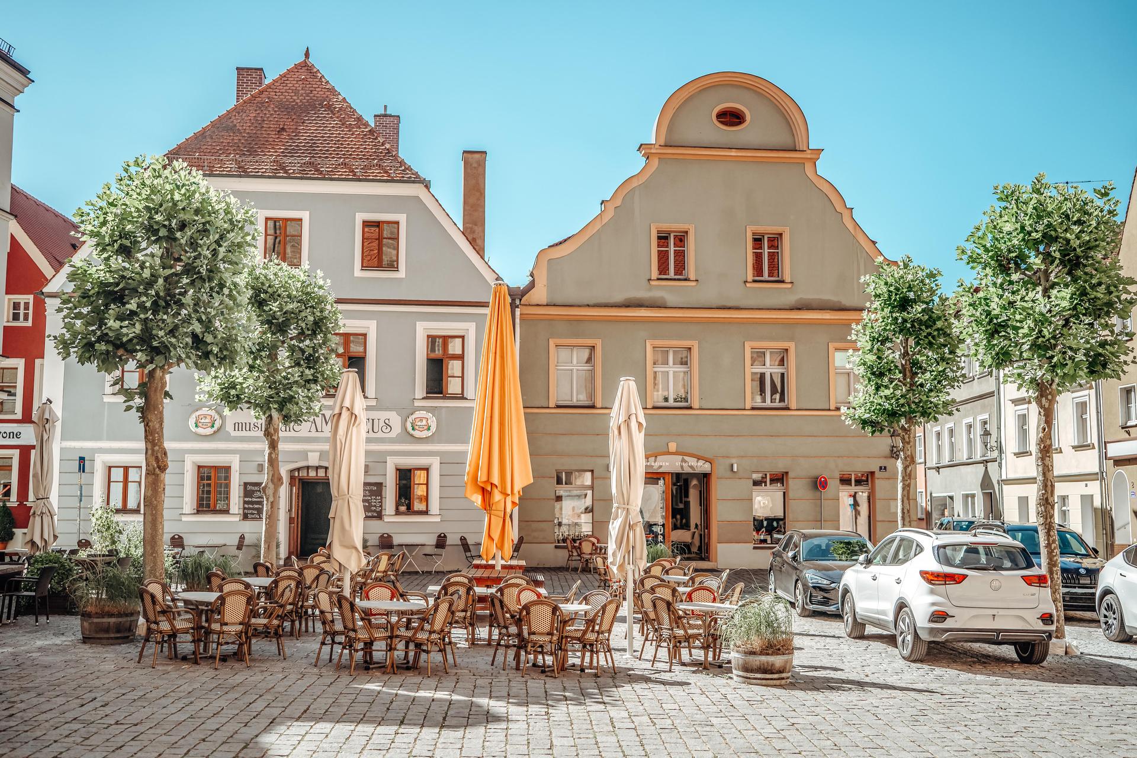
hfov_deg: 54.4
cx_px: 568
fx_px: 1105
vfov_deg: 37.9
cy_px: 379
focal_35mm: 35
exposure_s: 1/2500
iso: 100
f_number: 2
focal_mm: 35
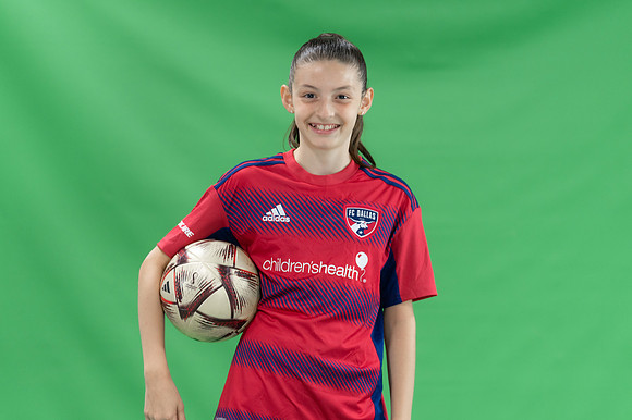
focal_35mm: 176
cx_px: 320
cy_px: 208
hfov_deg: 11.7
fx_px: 3089
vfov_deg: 7.8
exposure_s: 1/250
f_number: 2.8
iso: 1000
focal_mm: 168
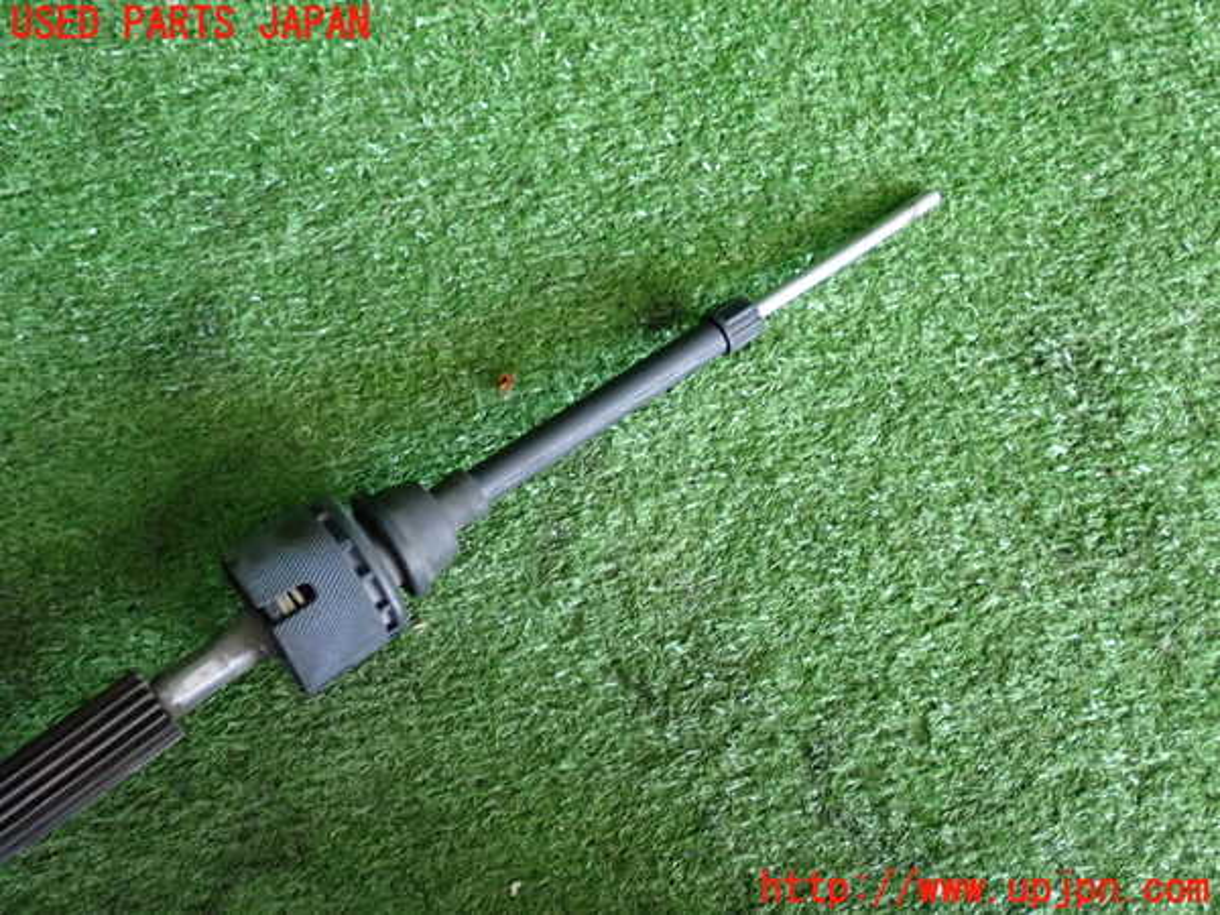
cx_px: 610
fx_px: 1445
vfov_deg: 35.1
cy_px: 458
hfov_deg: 45.8
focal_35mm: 41
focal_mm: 7.31
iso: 500
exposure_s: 1/40
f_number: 2.8
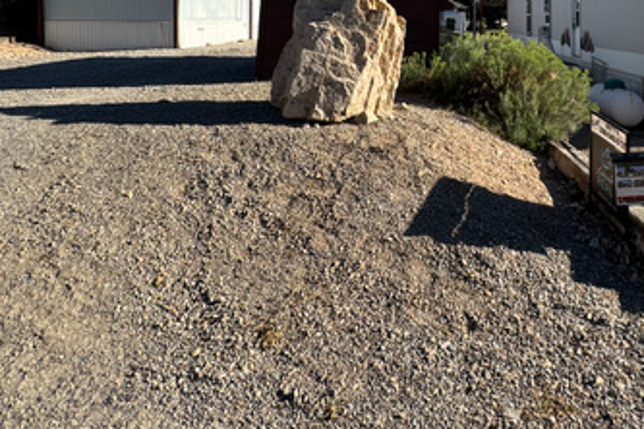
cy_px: -2
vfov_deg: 40.5
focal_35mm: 28
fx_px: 501
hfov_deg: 63.3
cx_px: 445
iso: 50
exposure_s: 1/1370
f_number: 2.2
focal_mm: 2.22
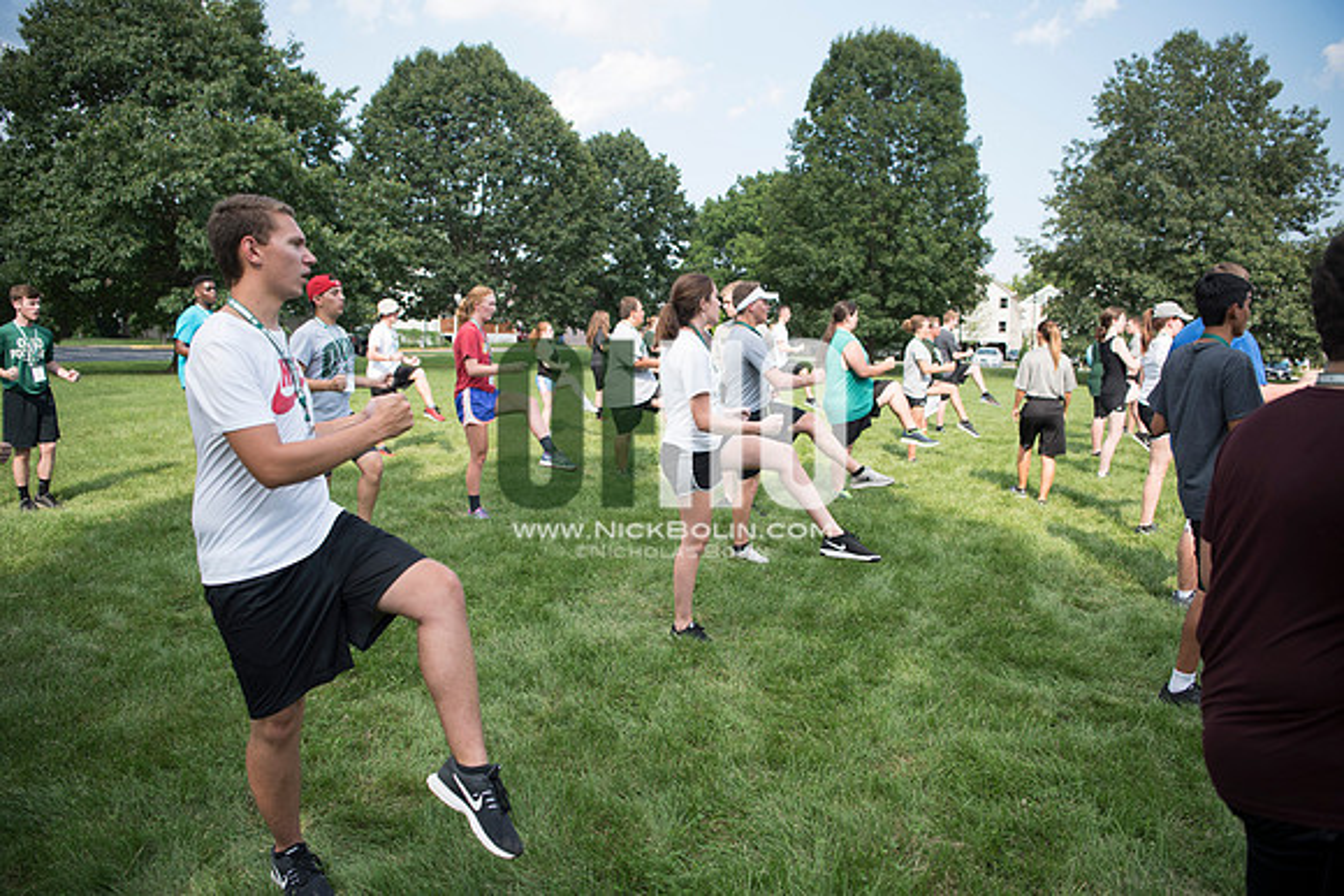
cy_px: 448
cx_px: 672
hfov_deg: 73.7
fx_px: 896
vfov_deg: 53.2
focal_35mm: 24
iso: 200
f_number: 2.8
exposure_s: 1/1600
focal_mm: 24
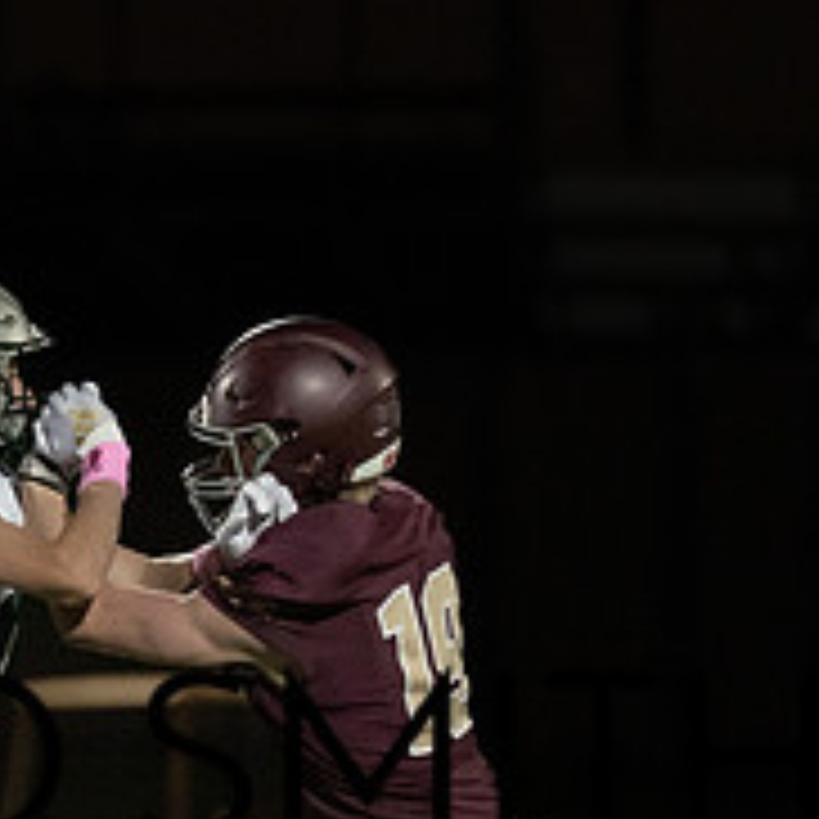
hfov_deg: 2.1
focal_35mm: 814
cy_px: 767
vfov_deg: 2.2
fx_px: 21789
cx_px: -950
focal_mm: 200
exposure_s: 1/1000
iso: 1600
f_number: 2.8
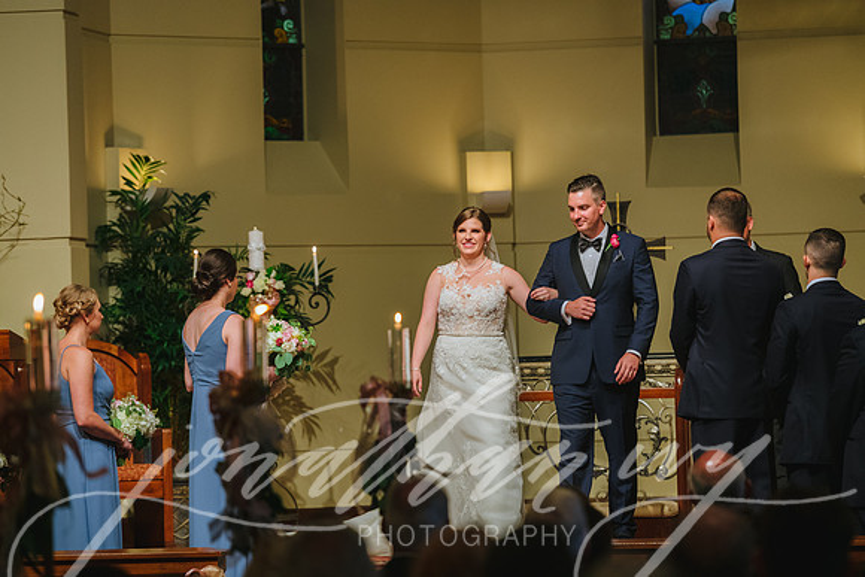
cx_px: 432
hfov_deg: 11.4
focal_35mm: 180
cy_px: 288
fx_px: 4326
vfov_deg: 7.6
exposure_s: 1/125
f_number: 2.8
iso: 1600
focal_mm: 180
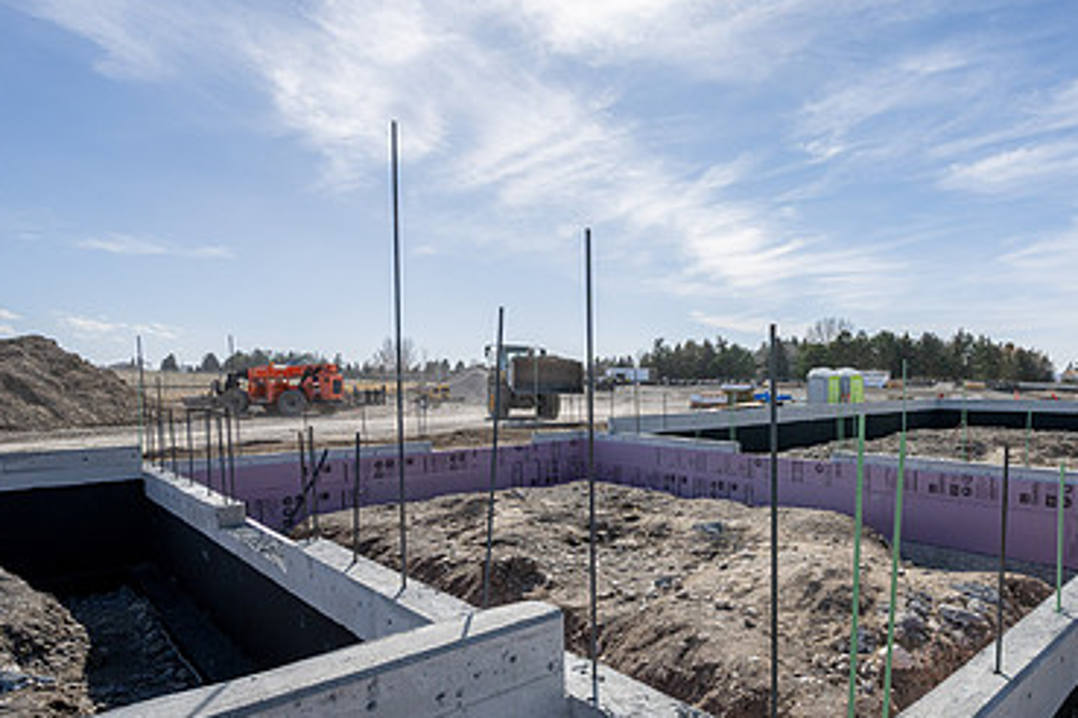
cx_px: 786
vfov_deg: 56.9
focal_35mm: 22
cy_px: 422
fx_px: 659
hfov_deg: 73.9
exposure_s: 1/800
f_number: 9
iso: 250
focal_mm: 14
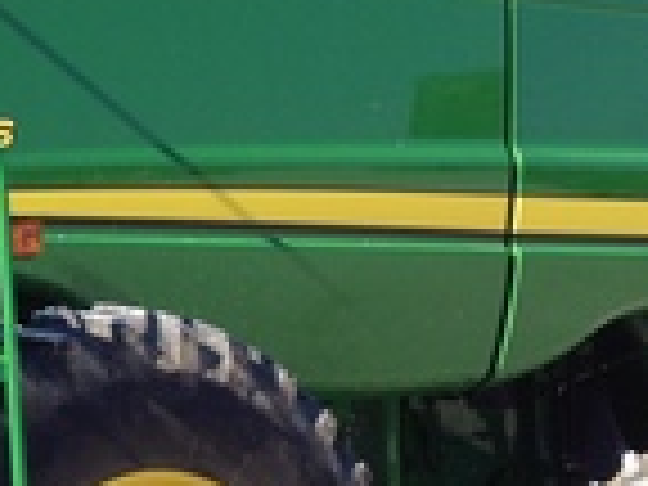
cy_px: 346
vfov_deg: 11.2
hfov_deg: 14.6
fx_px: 2471
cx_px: -76
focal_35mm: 132
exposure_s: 1/863
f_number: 2.4
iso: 50
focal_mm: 4.28
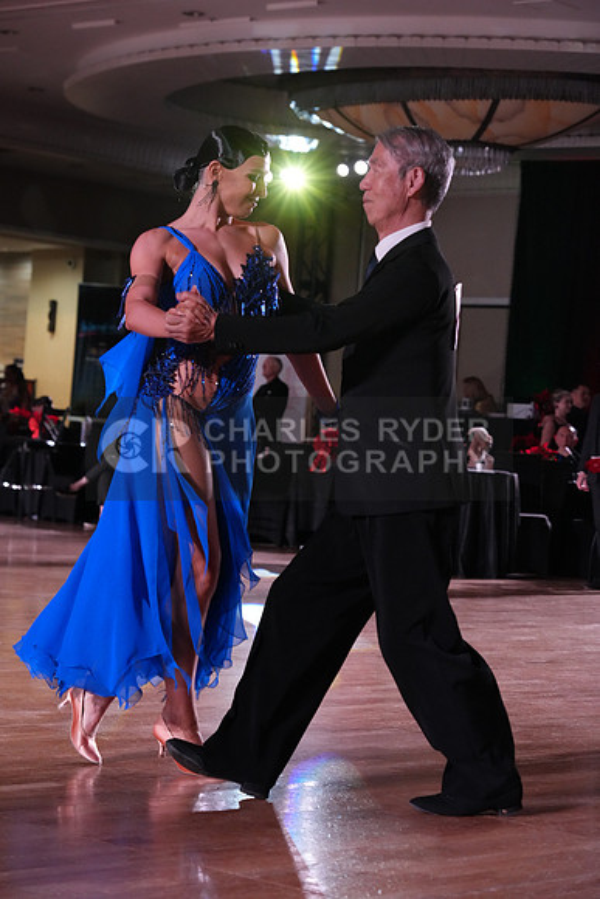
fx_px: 2223
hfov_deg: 15.4
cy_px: 450
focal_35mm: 89
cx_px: 300
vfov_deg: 22.9
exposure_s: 1/320
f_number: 5.6
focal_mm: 89
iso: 5000
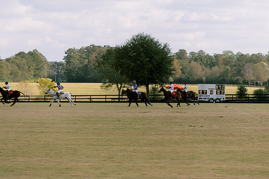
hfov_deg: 12.6
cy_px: 97
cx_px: 146
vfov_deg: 8.4
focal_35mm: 163
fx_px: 1220
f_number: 4
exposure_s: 1/4000
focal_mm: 150
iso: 200
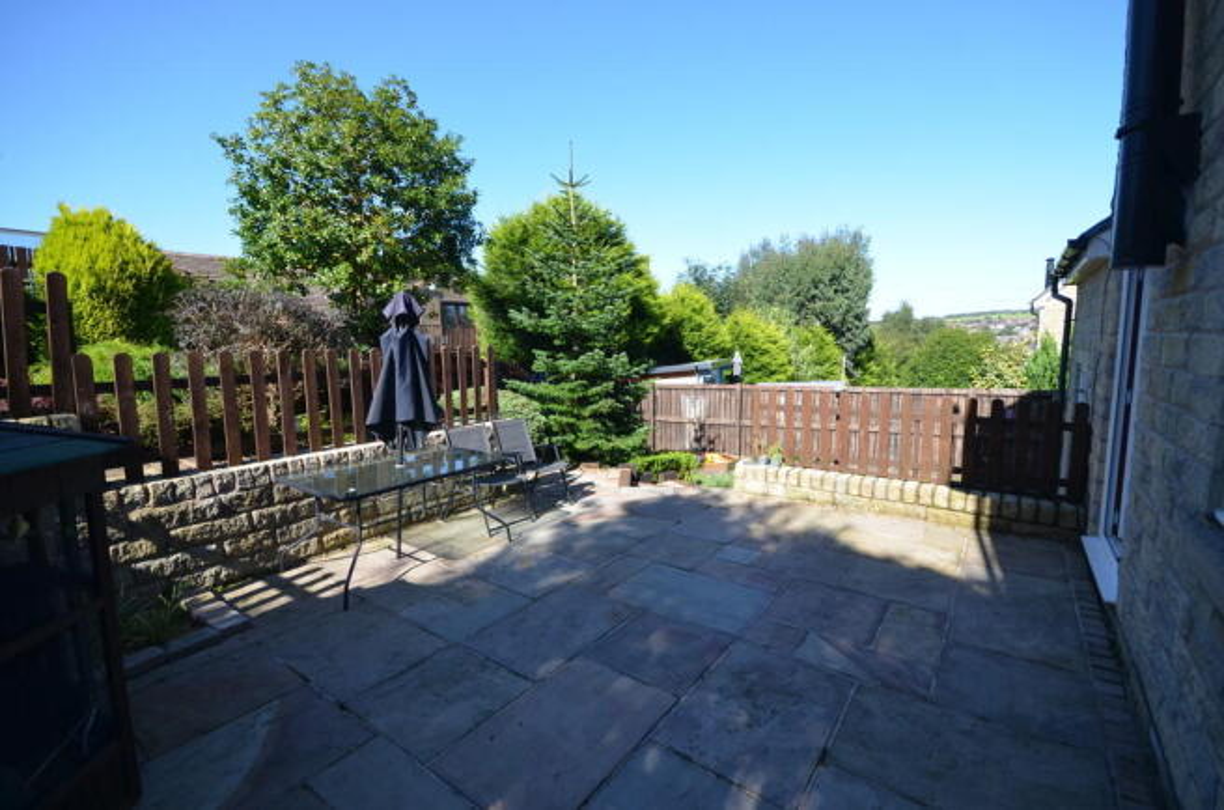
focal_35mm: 15
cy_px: 405
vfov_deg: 77.0
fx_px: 509
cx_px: 612
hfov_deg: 100.5
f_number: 7.1
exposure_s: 1/200
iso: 200
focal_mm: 10
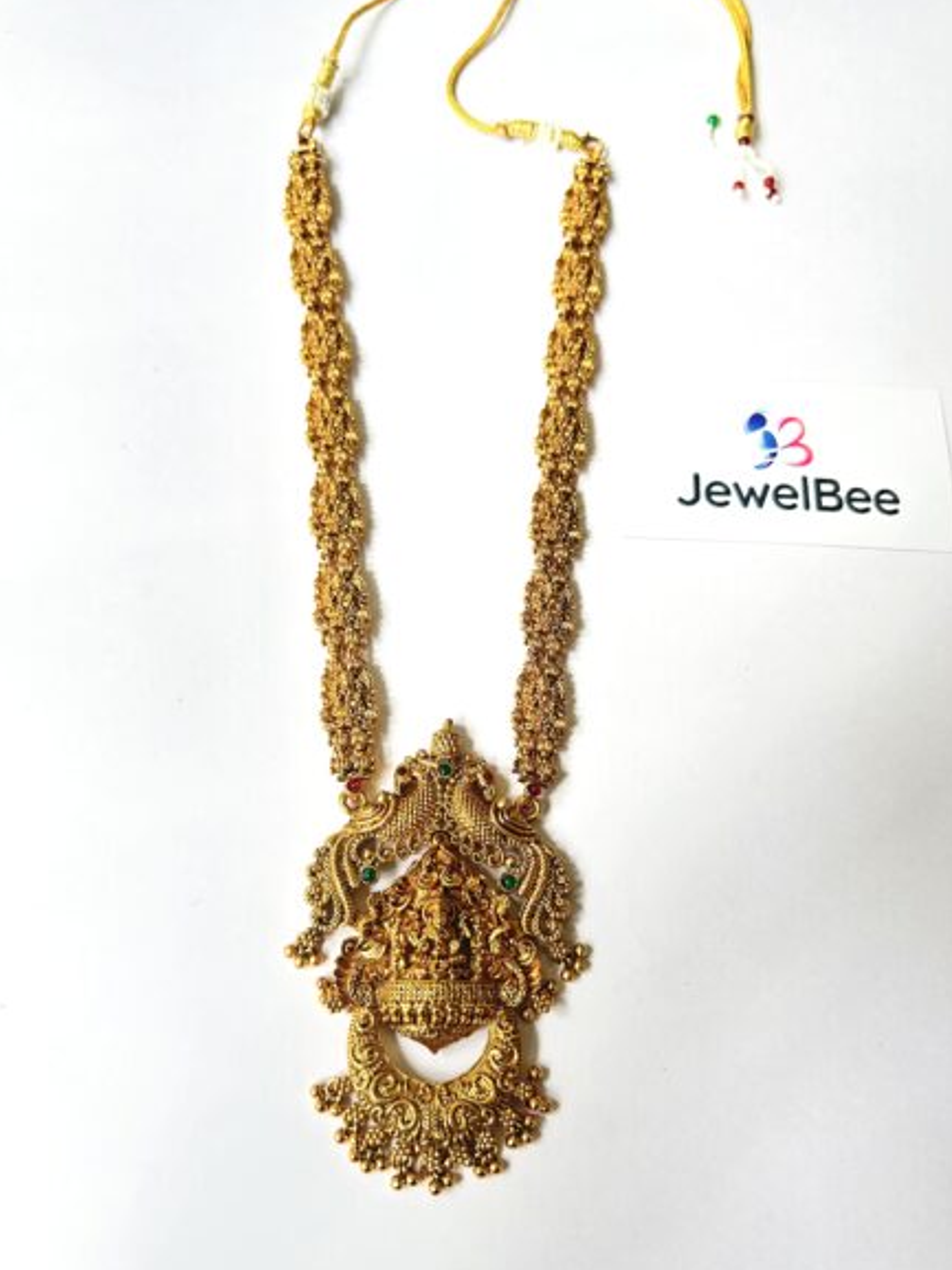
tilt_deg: -69.3
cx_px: 473
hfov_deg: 51.3
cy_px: 637
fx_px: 991
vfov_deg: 65.3
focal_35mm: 27
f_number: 1.5
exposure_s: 1/100
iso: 64
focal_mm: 5.7
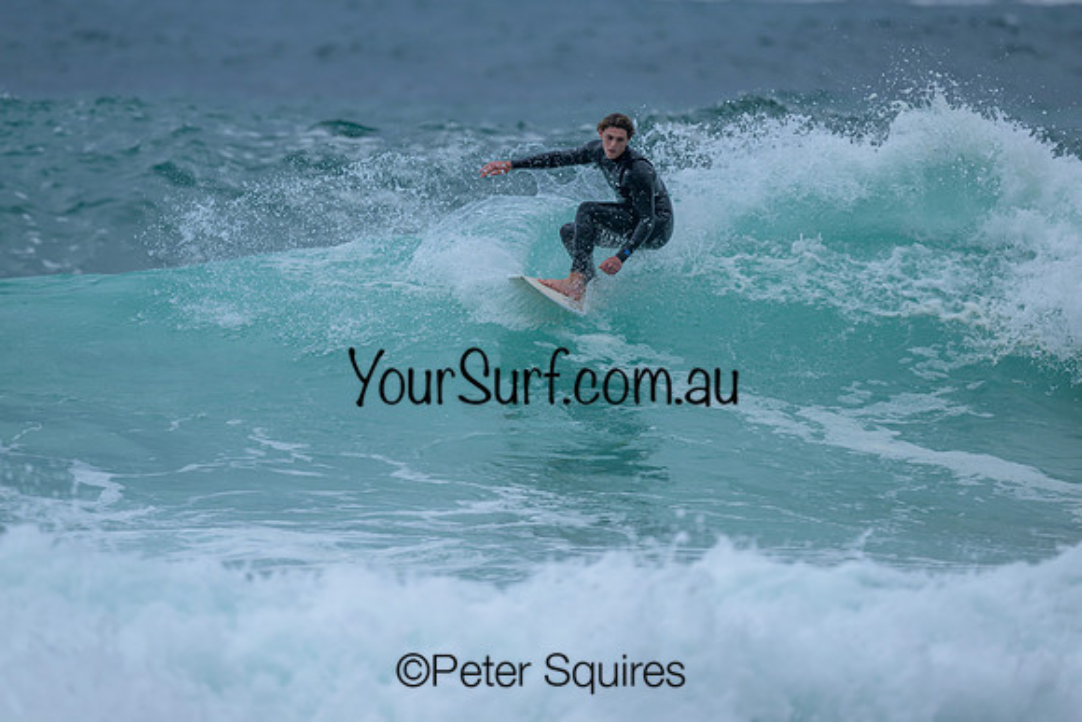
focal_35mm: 800
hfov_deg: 2.6
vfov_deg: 1.7
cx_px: 541
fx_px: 24049
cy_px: 361
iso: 200
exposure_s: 1/2000
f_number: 6.3
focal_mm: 800
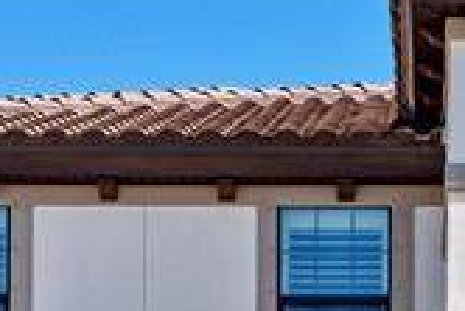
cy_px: 742
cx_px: 387
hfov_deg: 13.8
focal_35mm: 148
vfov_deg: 8.5
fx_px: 1913
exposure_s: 1/250
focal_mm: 24
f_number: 8
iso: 100
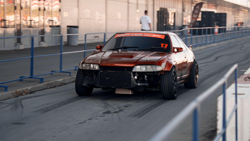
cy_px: 63
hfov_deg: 19.2
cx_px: 125
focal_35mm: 111
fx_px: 739
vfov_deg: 10.9
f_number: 1.8
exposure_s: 1/125
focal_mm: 85
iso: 100
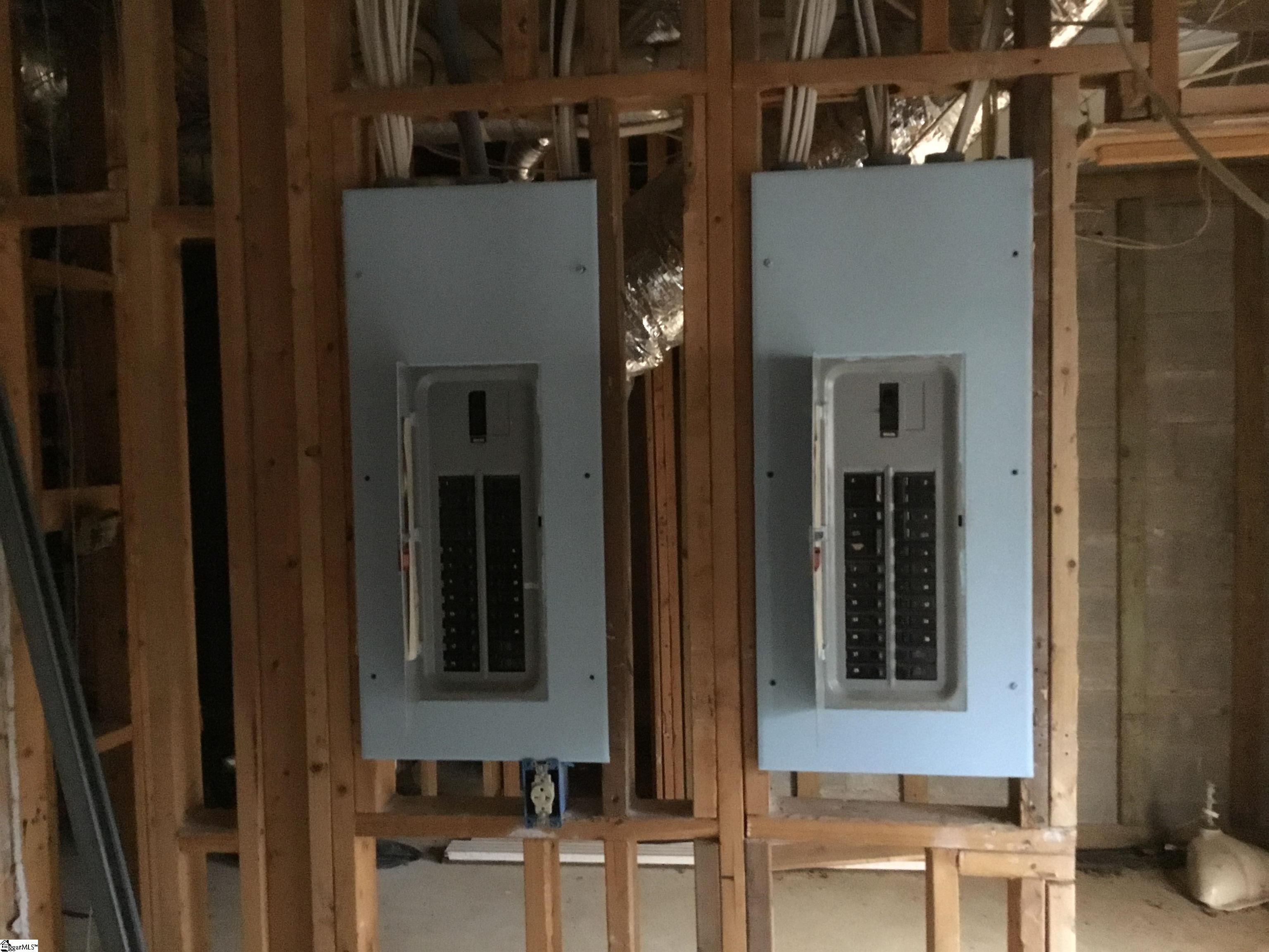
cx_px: 634
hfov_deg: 58.4
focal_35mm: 31
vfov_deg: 45.4
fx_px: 1136
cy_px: 476
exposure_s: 1/15
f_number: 2.4
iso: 640
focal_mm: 3.3
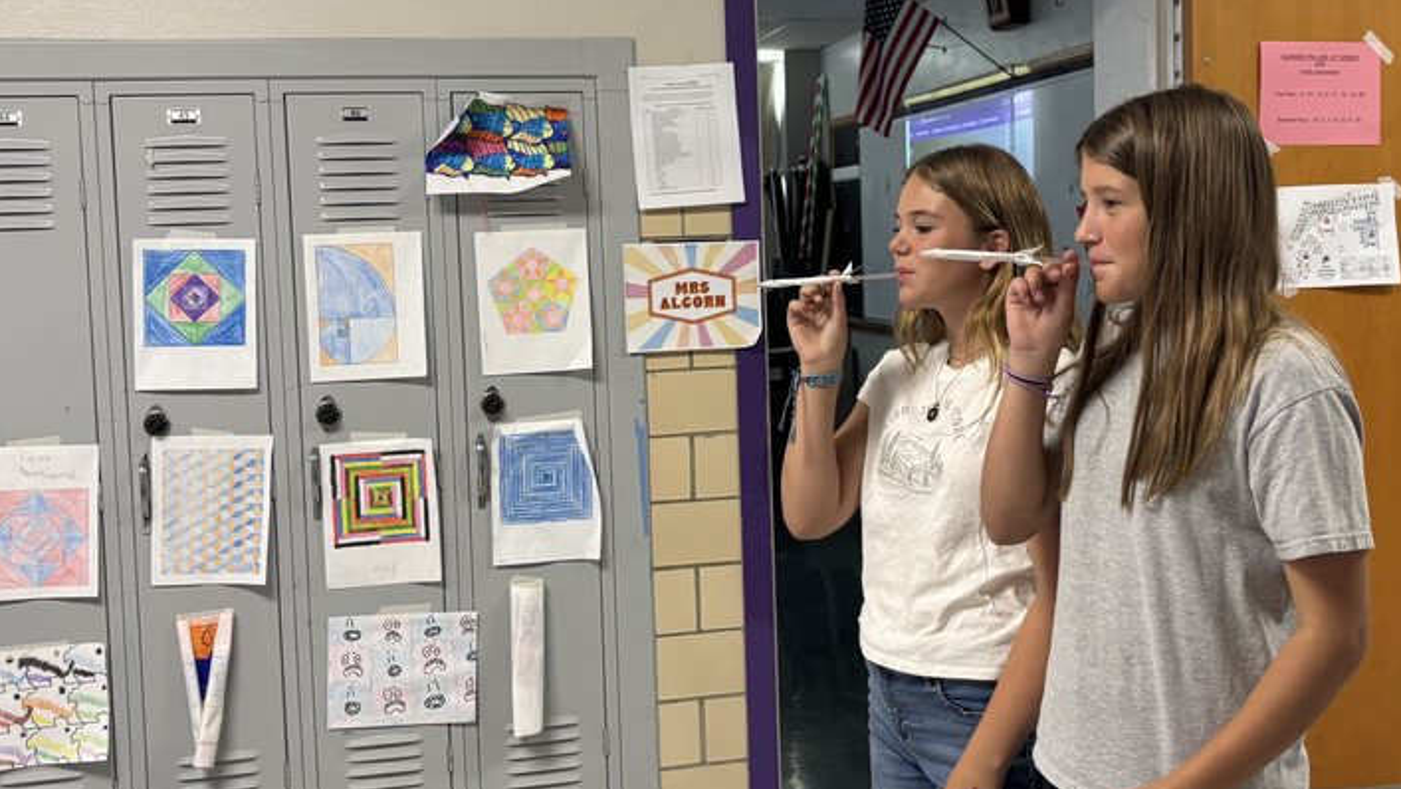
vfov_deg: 29.0
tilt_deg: -2.7
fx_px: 1523
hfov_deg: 49.3
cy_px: 327
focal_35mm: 41
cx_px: 757
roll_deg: +2.0
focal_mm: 5.96
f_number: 1.6
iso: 160
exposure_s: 1/60
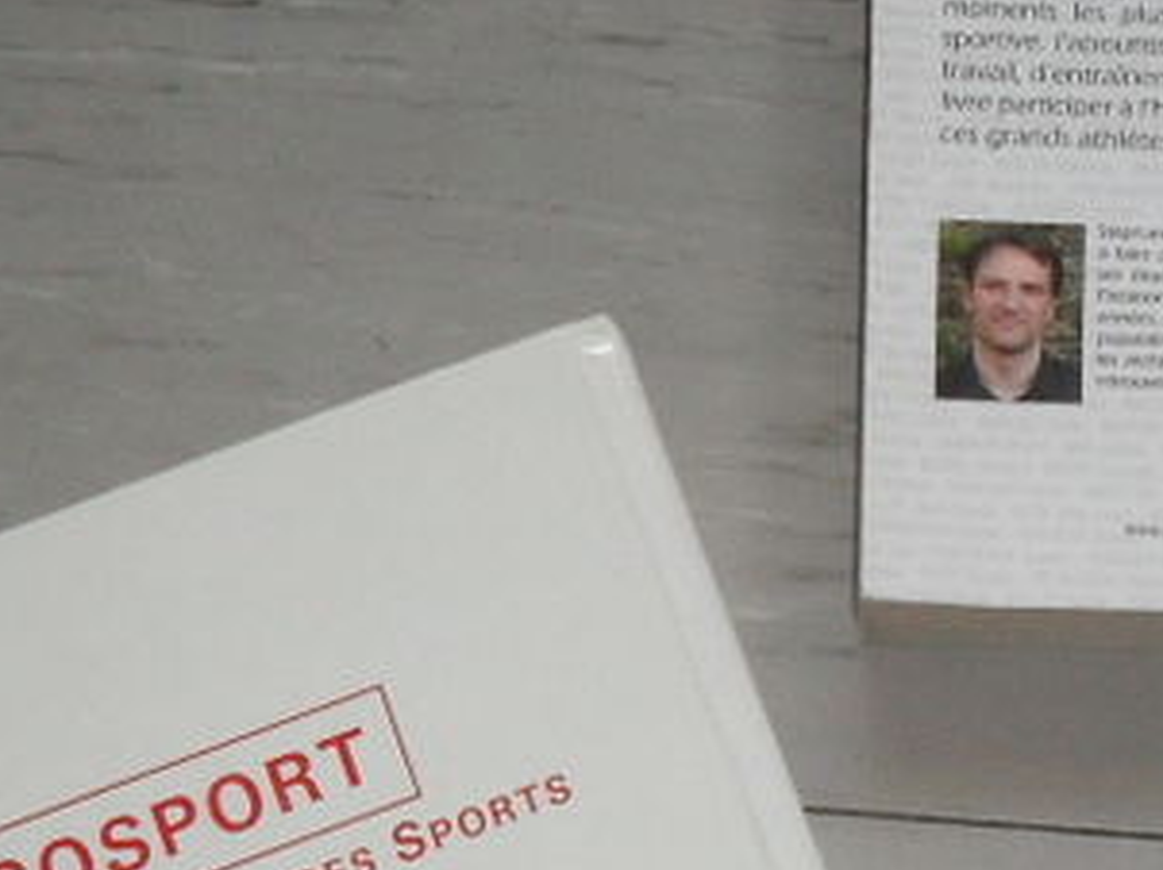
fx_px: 3894
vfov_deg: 12.6
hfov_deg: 16.7
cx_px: 1090
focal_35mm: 116
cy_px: 905
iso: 200
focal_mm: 6.3
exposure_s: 1/45
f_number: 3.2
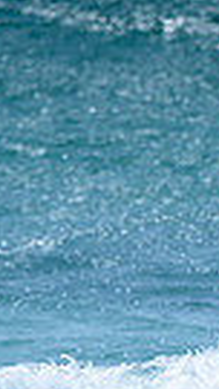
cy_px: 526
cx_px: 153
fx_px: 37245
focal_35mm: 3610
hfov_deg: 0.3
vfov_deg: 0.6
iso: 640
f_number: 6.3
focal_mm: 800
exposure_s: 1/3200
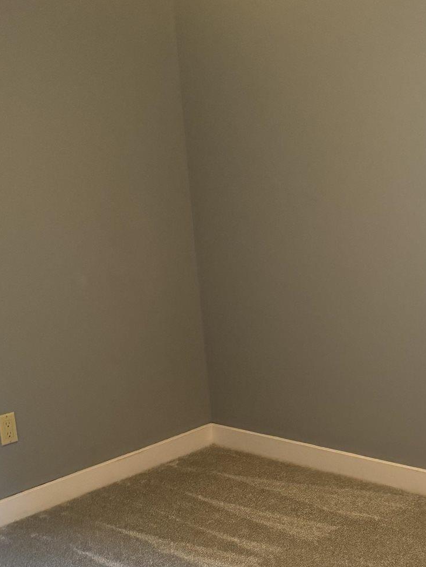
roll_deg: +2.3
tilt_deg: -19.5
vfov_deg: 32.6
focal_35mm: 57
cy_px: 473
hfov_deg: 25.3
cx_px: 326
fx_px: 935
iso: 800
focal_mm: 6.76
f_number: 1.78
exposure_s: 1/60
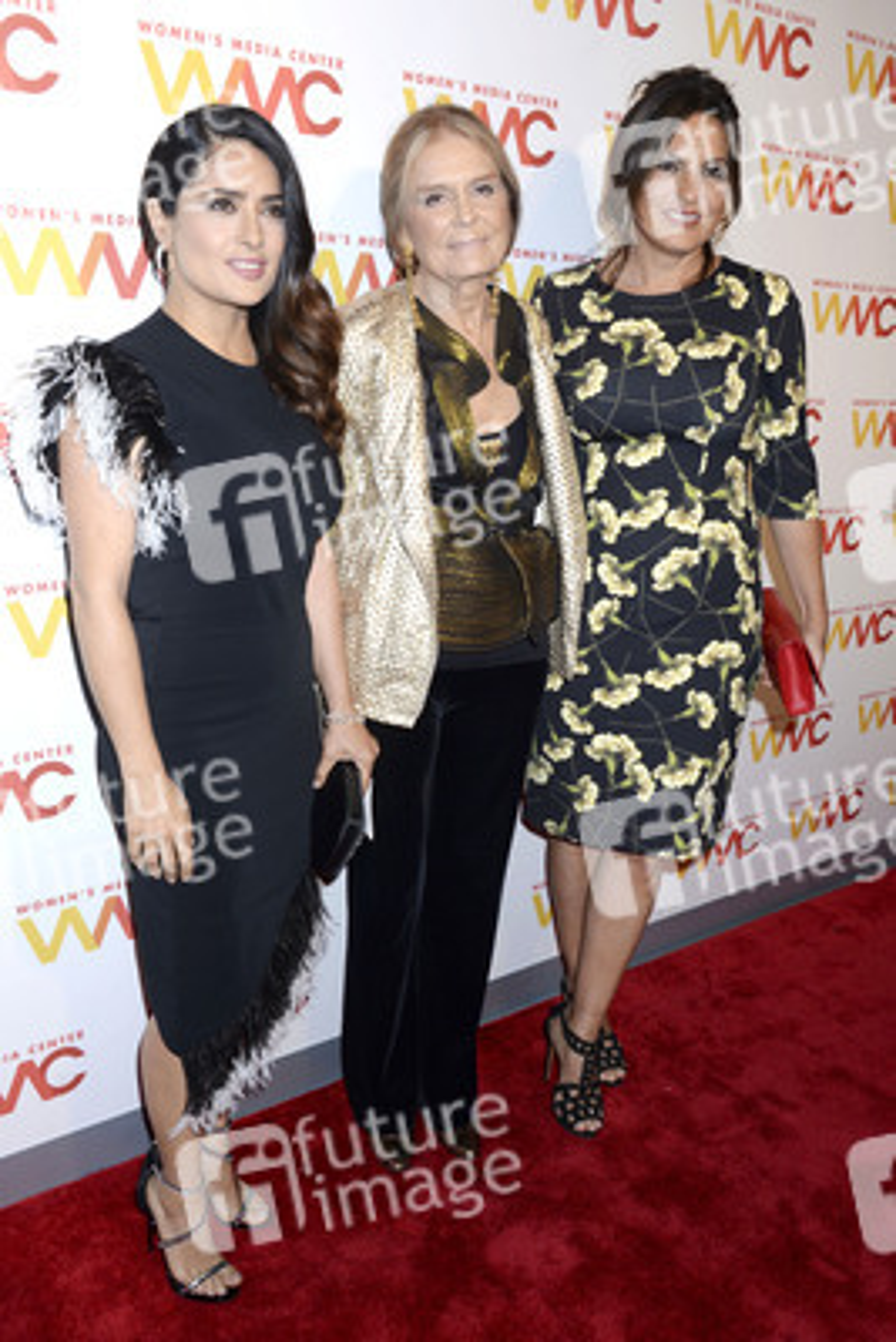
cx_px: 448
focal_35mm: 32
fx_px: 1194
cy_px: 671
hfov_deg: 41.1
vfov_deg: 58.7
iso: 500
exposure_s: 1/250
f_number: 7.1
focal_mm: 32
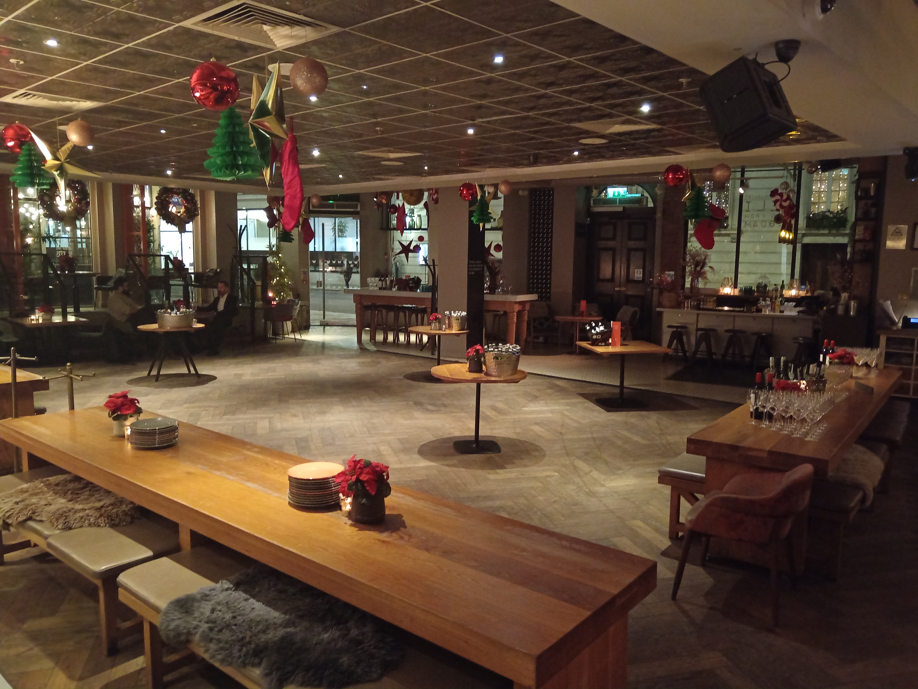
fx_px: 716
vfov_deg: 51.4
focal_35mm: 27
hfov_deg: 65.3
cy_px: 344
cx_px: 459
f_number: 1.9
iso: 4331
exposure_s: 1/25
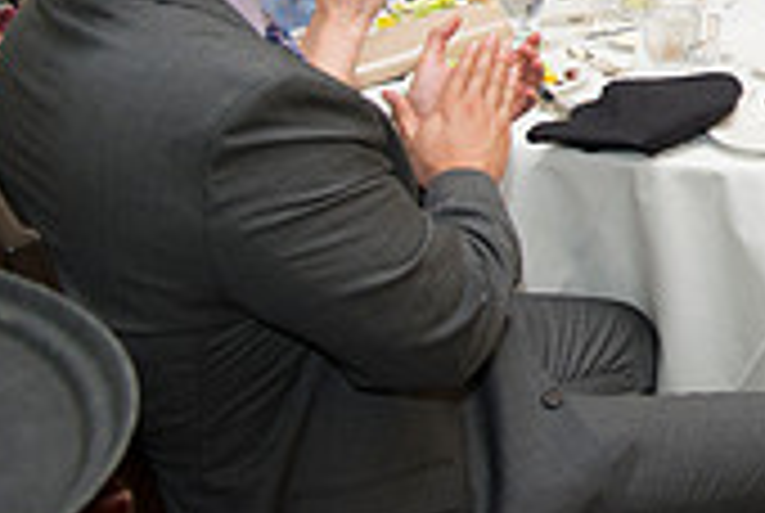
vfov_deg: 12.2
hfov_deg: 16.6
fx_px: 2320
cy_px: -178
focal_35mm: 109
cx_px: 1220
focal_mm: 32
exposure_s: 1/60
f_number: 4
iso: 1000
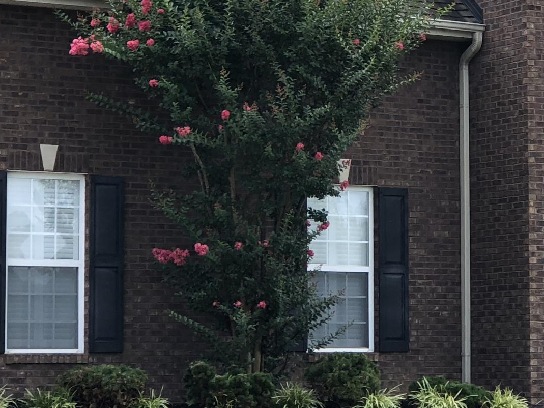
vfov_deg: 9.3
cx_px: 457
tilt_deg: +5.6
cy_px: 99
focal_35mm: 160
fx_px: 2515
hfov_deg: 12.3
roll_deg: +0.1
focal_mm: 6.6
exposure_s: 1/149
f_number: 2.8
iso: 20
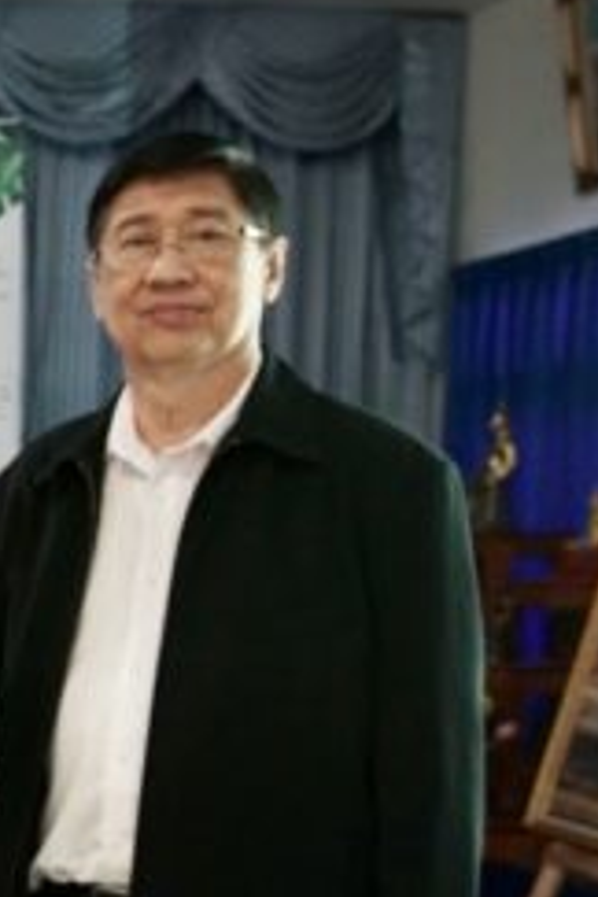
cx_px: -450
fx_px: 1794
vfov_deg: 27.8
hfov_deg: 16.2
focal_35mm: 72
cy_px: 622
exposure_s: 1/60
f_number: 4
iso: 4000
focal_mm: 24
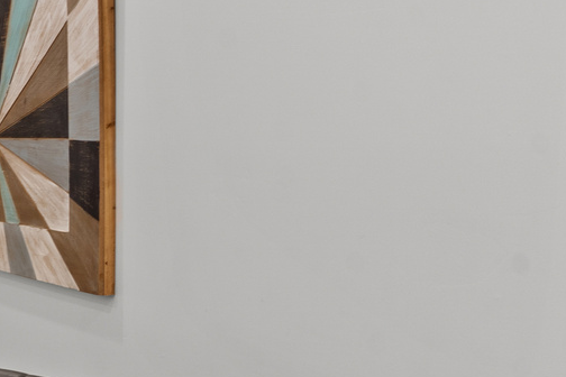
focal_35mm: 65
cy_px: 153
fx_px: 1022
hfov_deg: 19.7
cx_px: -527
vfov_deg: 20.9
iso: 250
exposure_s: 1/2
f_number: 10
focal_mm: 16
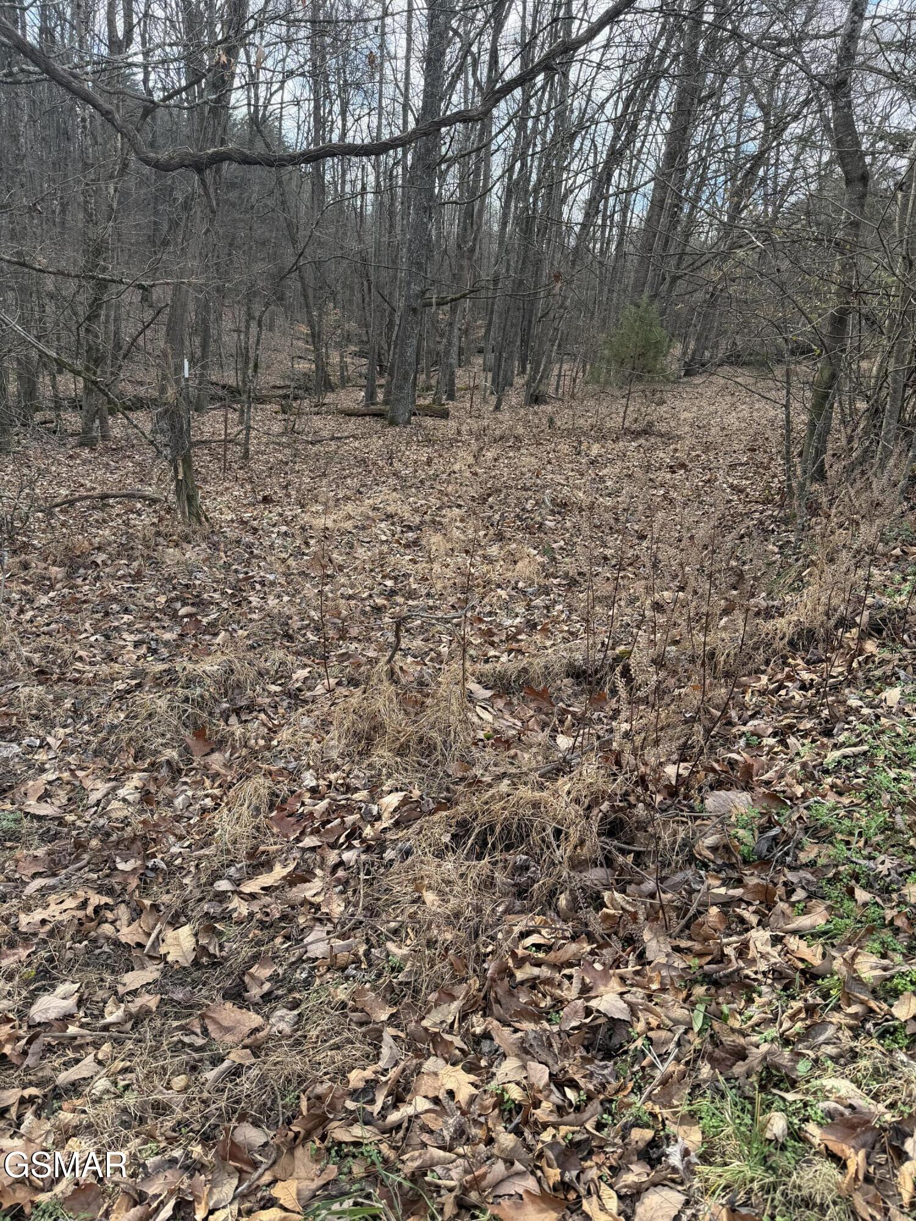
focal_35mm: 24
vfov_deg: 71.6
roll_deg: -4.7
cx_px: 458
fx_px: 847
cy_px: 610
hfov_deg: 56.8
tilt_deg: -16.8
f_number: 1.78
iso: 100
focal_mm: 6.76
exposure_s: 1/742
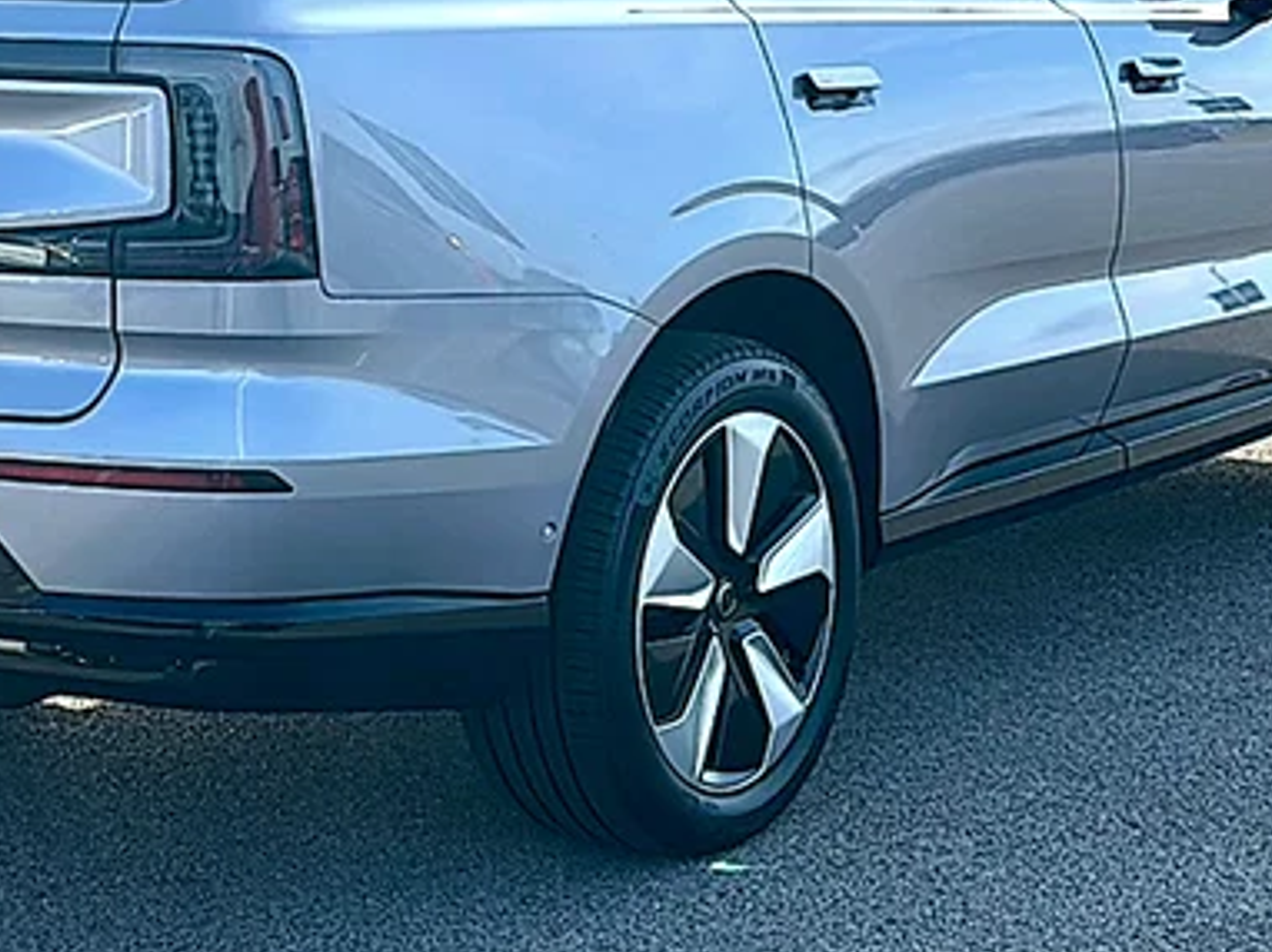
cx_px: 463
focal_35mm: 66
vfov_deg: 22.1
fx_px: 2424
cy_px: 251
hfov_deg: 29.3
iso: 100
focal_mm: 6.86
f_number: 1.78
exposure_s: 1/3497
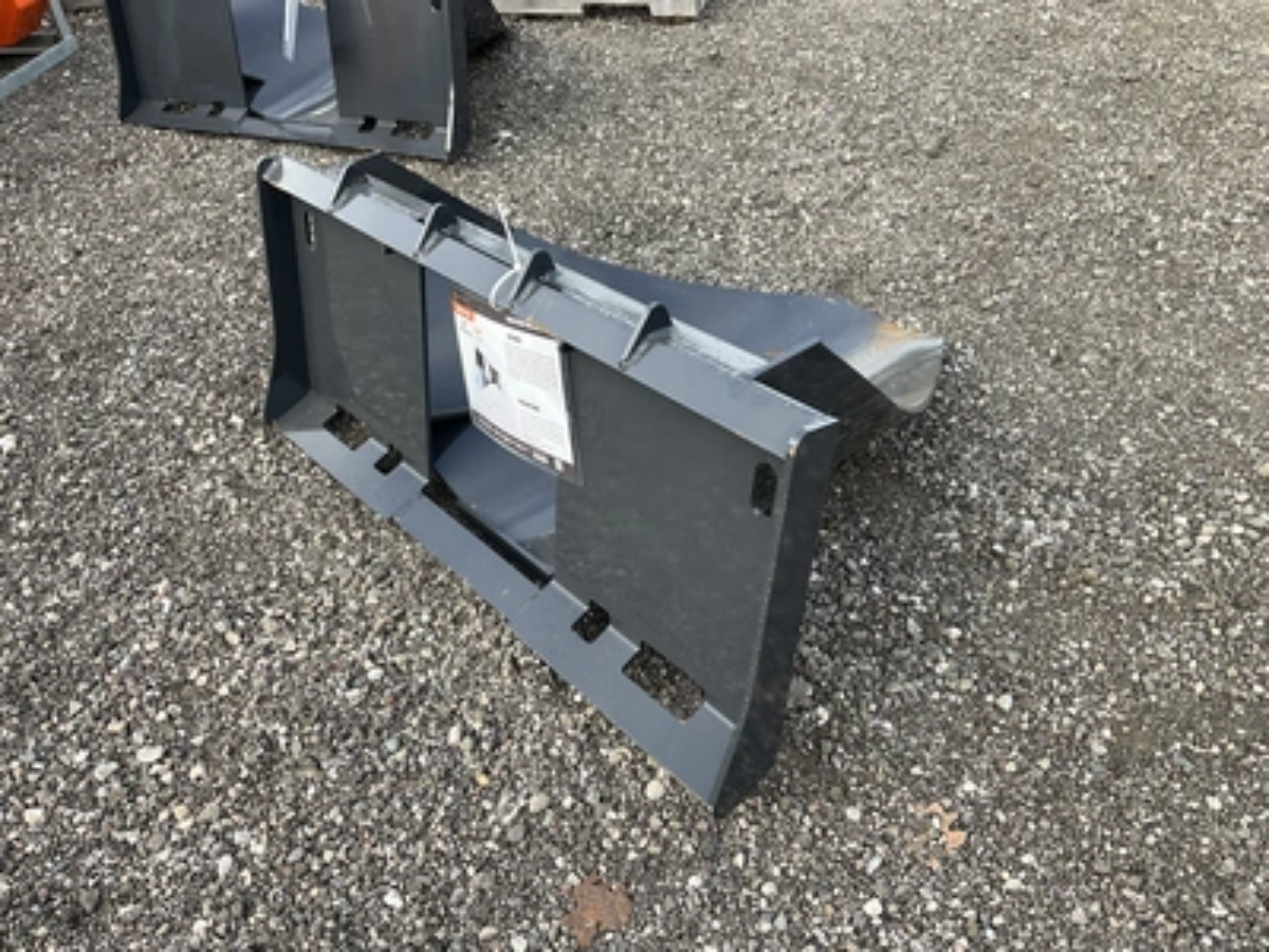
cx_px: 634
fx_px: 1063
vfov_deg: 48.2
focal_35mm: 29
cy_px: 476
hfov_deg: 61.7
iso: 20
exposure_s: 1/205
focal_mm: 3
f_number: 1.8
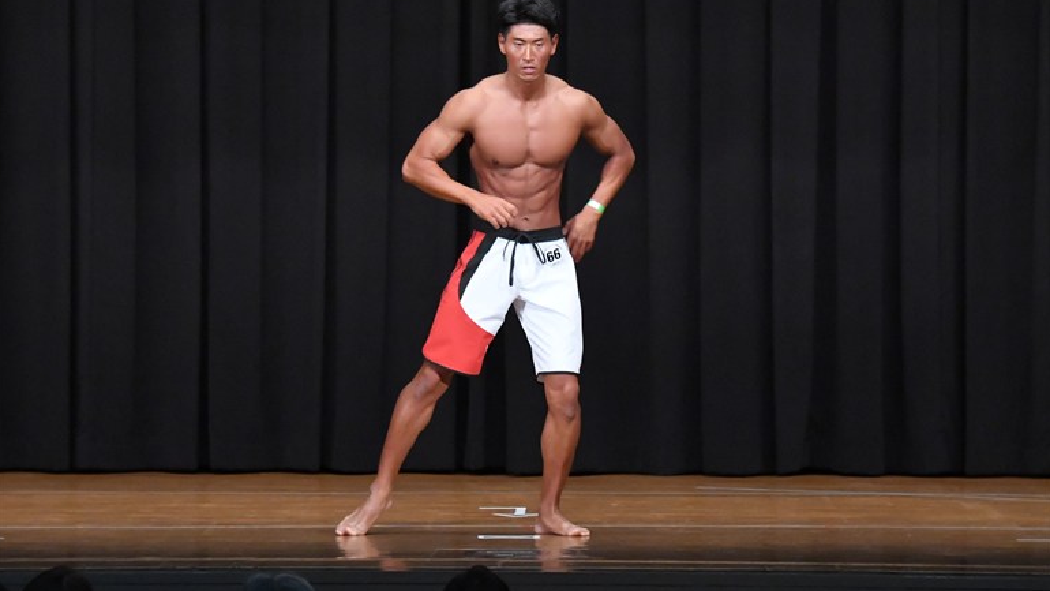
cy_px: 272
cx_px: 524
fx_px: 5930
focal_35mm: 213
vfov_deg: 5.7
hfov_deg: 10.1
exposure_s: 1/400
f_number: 5.6
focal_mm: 135
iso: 8000
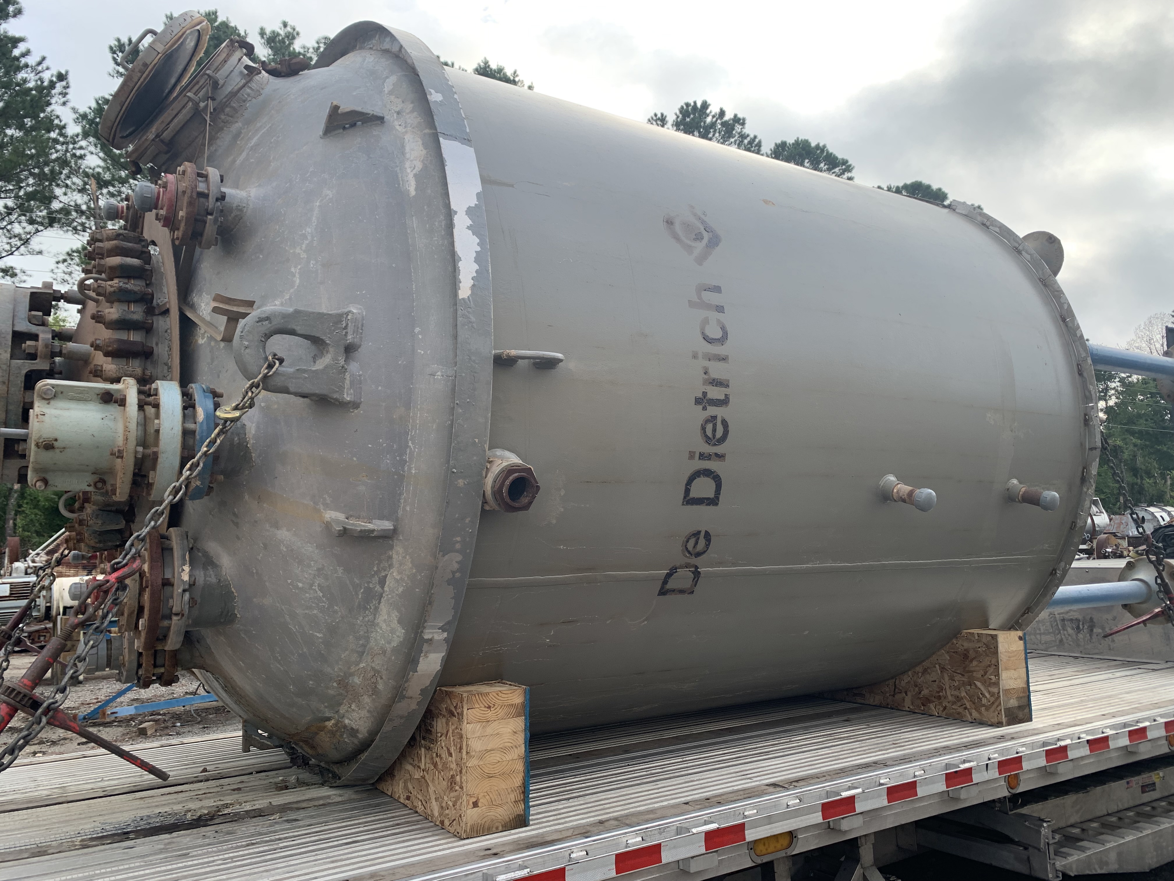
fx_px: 882
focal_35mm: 26
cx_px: 587
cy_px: 440
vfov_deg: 53.1
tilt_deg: +10.5
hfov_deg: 67.3
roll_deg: +4.9
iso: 25
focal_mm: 4.25
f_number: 1.8
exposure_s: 1/518
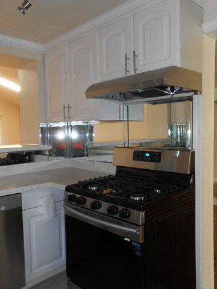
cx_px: 108
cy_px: 144
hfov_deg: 46.8
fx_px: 251
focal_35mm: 30
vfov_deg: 60.0
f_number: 3.8
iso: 200
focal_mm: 5.3
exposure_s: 1/25
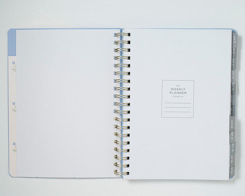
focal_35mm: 65
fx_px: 469
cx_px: 119
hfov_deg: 29.3
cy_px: 108
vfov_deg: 23.6
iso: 200
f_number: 9
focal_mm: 50
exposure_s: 1/200
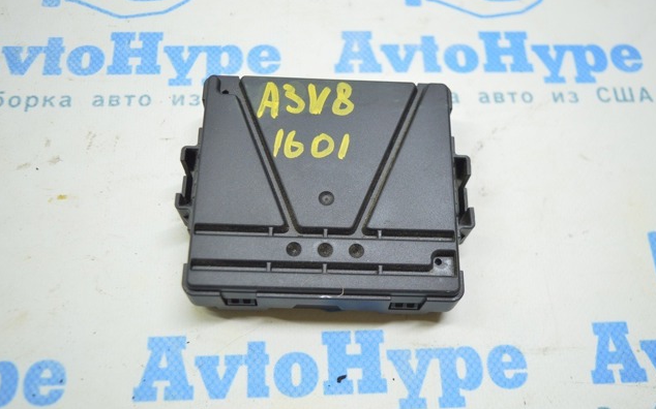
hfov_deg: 52.8
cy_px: 217
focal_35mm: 37
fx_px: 661
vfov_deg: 34.4
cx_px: 329
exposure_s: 1/40
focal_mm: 24
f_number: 4
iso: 400
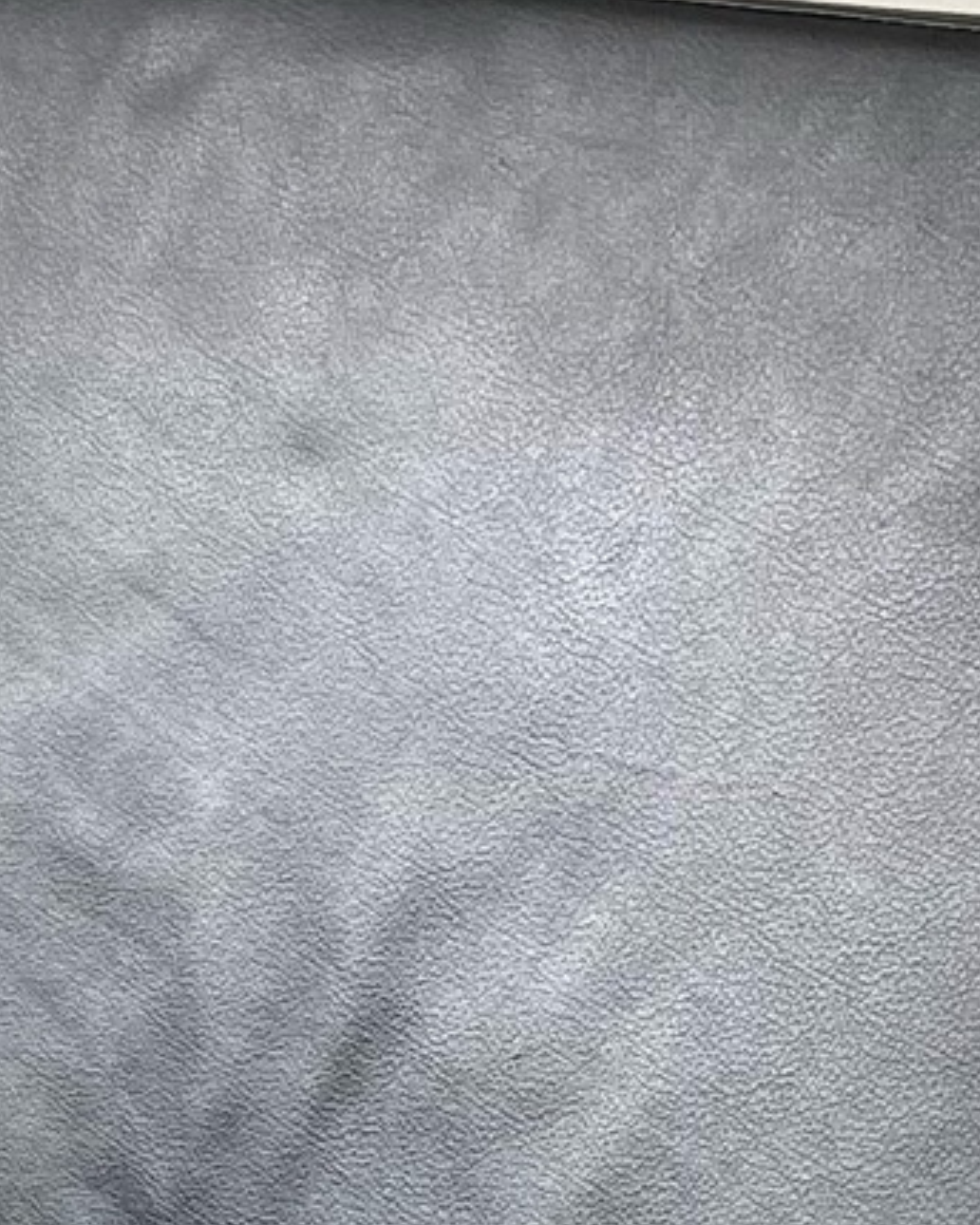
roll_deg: +0.4
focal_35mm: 121
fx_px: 4387
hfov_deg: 12.6
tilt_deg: -31.0
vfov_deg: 14.1
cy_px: 2215
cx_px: -31
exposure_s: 1/121
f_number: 1.6
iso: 125
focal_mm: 5.1
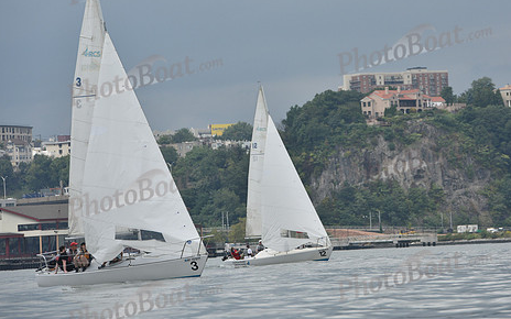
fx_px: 3551
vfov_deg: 5.1
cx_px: 281
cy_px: 119
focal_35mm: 255
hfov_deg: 8.2
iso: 320
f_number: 6.3
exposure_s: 1/1250
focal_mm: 200
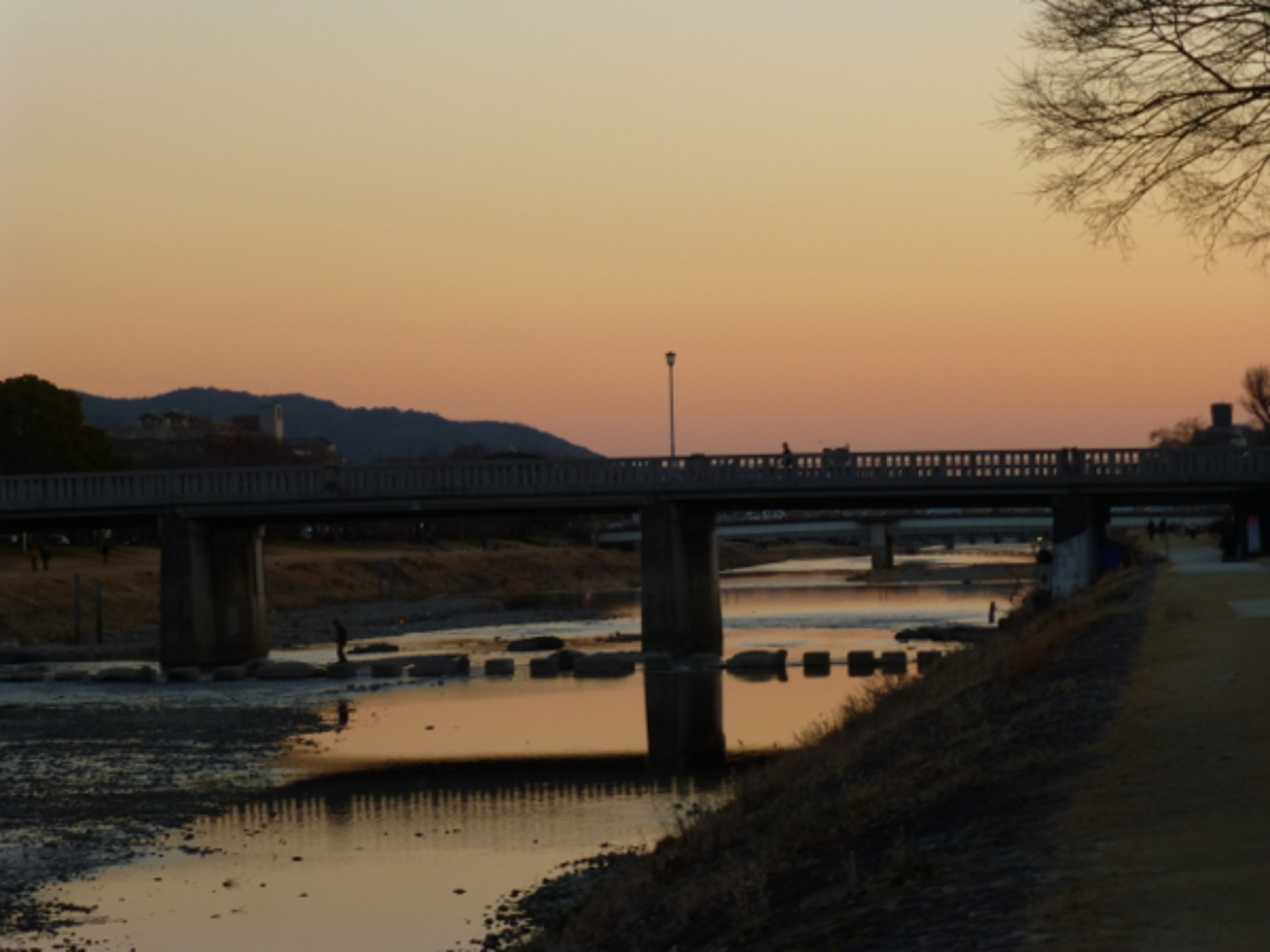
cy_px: 476
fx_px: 4733
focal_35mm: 129
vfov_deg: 11.5
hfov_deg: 15.3
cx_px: 635
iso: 100
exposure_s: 1/50
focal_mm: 23.1
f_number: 5.4
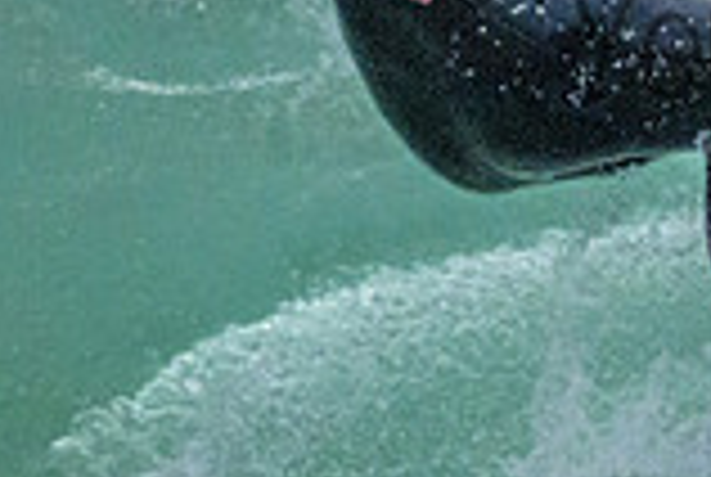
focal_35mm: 3984
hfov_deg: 0.5
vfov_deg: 0.3
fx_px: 78831
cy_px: 305
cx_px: 1498
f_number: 11
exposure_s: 1/2000
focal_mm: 800
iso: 5600
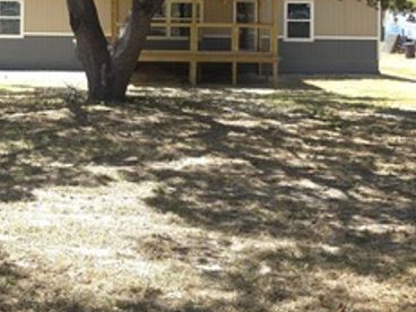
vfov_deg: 22.2
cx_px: 81
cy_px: 14
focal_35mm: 64
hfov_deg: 29.6
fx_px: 769
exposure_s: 1/138
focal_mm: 6.3
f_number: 1.7
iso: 12
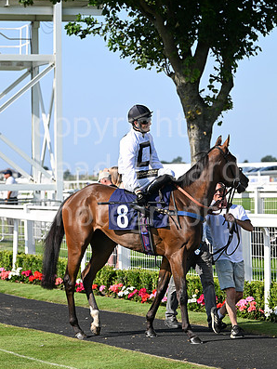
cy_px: 176
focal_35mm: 158
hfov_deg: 9.4
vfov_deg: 12.5
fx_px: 1685
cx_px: 138
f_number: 5.6
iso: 400
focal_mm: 145
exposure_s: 1/2000
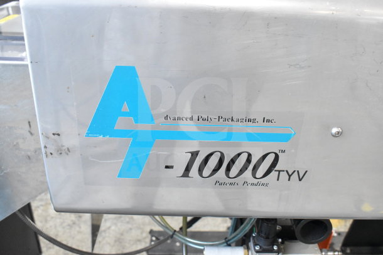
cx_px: 192
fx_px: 383
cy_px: 128
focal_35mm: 36
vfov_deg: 36.9
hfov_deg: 53.1
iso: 6400
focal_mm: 24
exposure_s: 1/200
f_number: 7.1
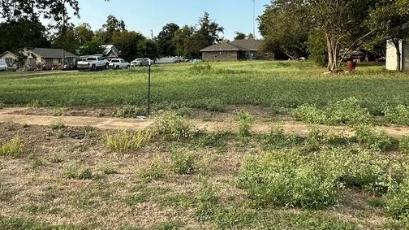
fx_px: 336
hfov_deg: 62.3
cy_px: 80
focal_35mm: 31
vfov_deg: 37.4
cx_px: 174
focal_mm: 2.22
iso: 50
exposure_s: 1/997
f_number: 2.2
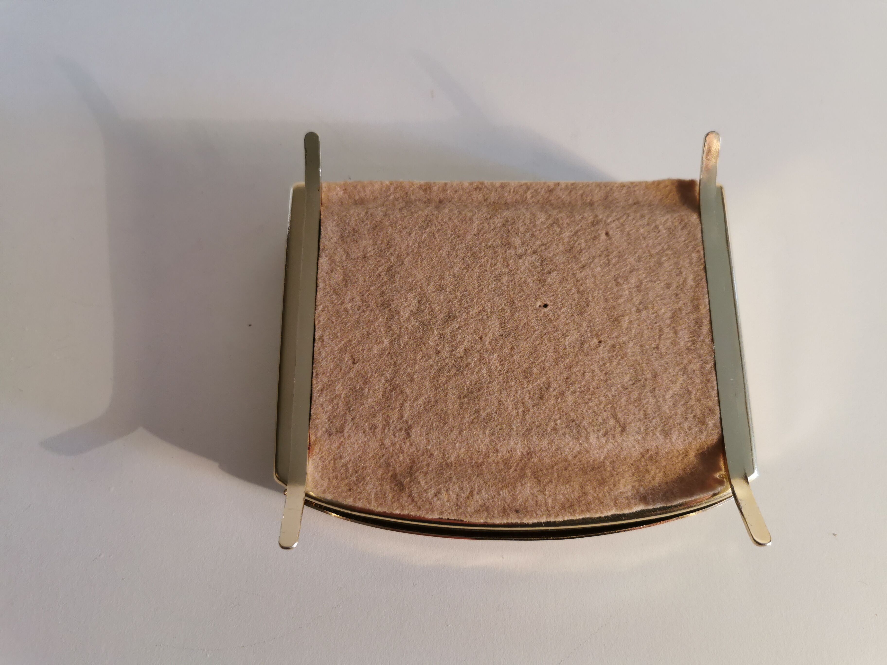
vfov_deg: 51.4
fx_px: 692
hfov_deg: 65.3
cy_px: 332
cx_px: 444
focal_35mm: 27
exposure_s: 1/100
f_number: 1.6
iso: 125
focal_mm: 5.56
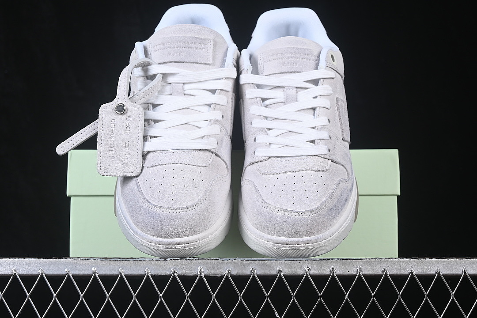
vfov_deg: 18.2
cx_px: 238
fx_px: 994
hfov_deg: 27.0
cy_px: 159
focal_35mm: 75
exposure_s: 1/80
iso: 160
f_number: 8
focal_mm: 50
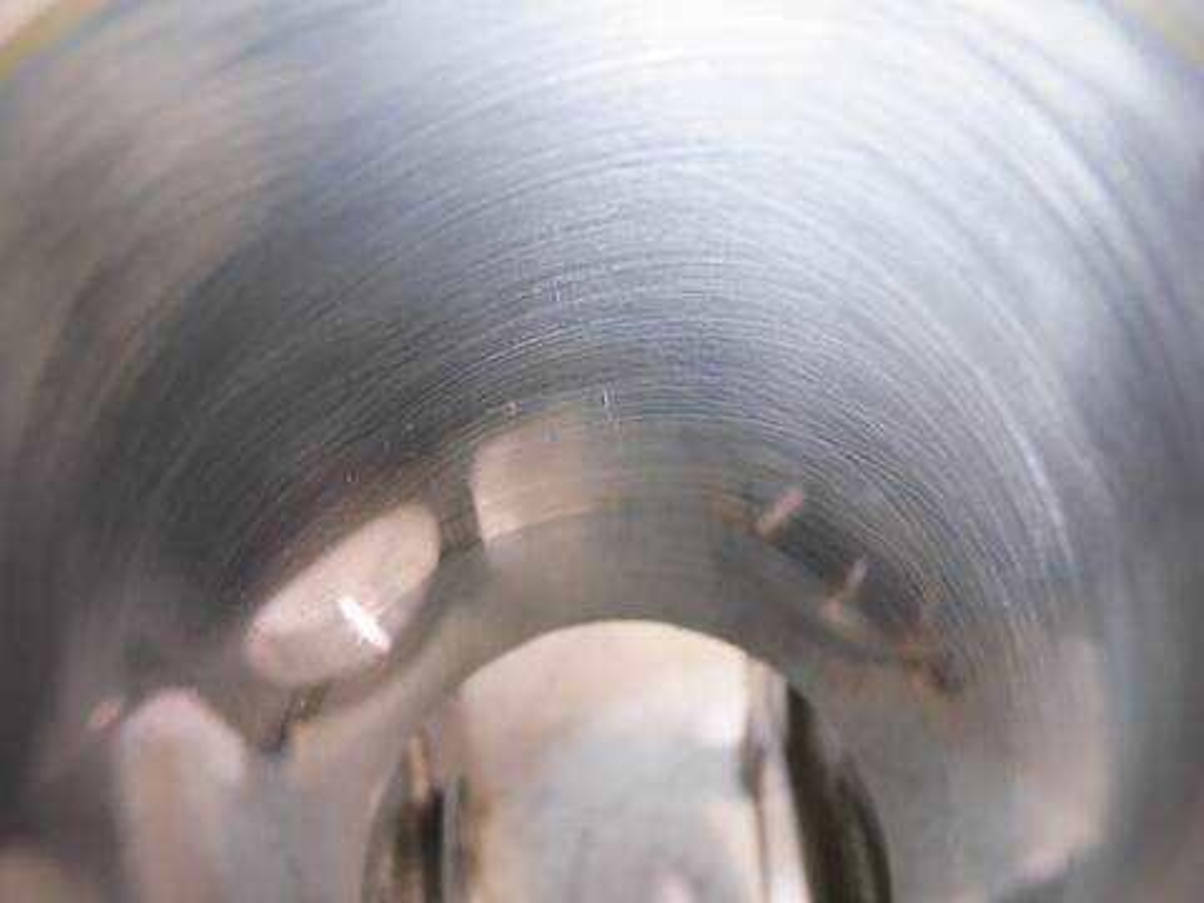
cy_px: 452
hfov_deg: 56.8
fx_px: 1113
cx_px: 602
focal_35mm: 32
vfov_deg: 44.2
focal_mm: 16
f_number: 4
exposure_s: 1/60
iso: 640
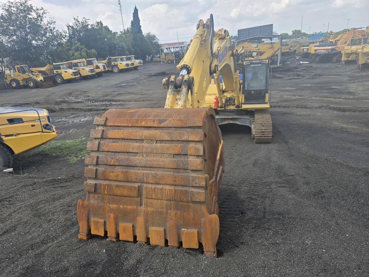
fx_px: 245
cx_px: 184
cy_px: 138
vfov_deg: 58.9
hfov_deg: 73.9
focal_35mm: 23
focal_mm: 6.3
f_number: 1.7
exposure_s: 1/398
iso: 12
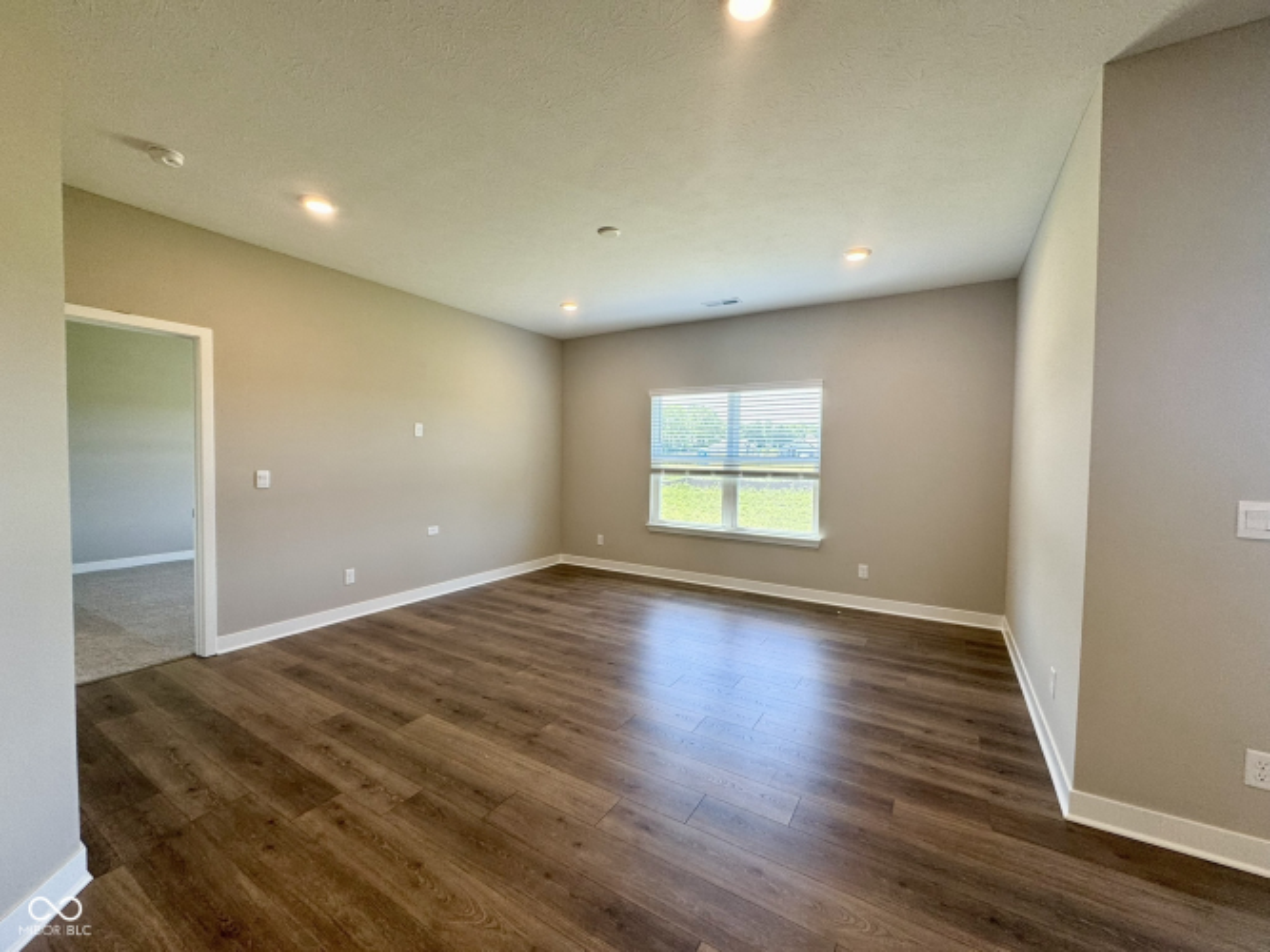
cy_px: 476
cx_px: 635
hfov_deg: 102.1
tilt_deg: -0.9
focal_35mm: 14
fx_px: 514
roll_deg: -0.5
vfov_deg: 85.7
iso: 100
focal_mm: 2.22
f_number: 2.2
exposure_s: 1/120
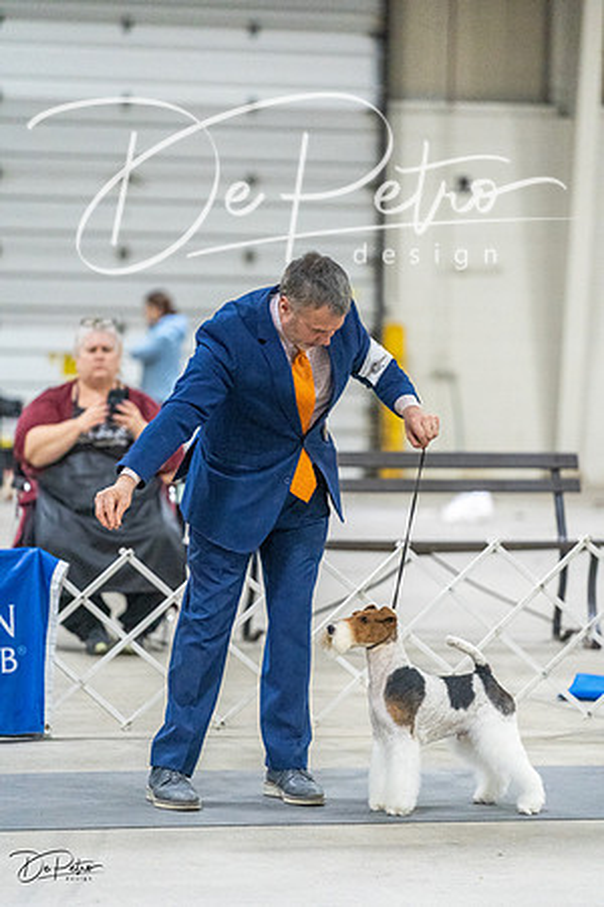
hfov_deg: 7.7
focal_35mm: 178
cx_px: 302
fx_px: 4479
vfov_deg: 11.5
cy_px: 454
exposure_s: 1/400
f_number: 3.2
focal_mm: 178
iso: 6400
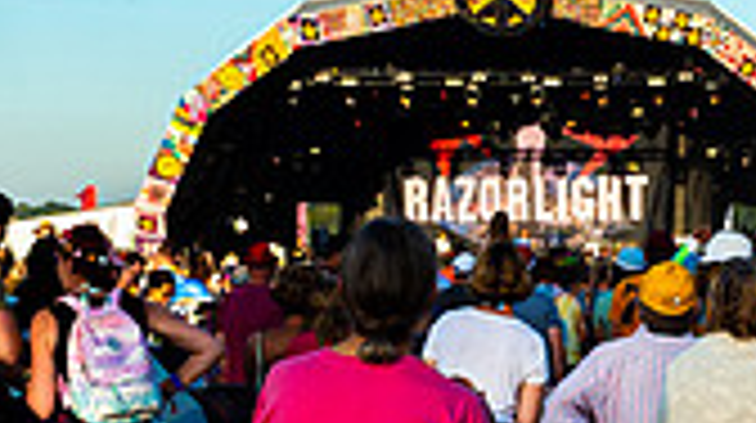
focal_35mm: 114
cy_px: 166
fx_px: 2282
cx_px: 706
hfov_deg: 18.4
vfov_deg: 10.6
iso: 640
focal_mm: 24
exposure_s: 1/100
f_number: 20
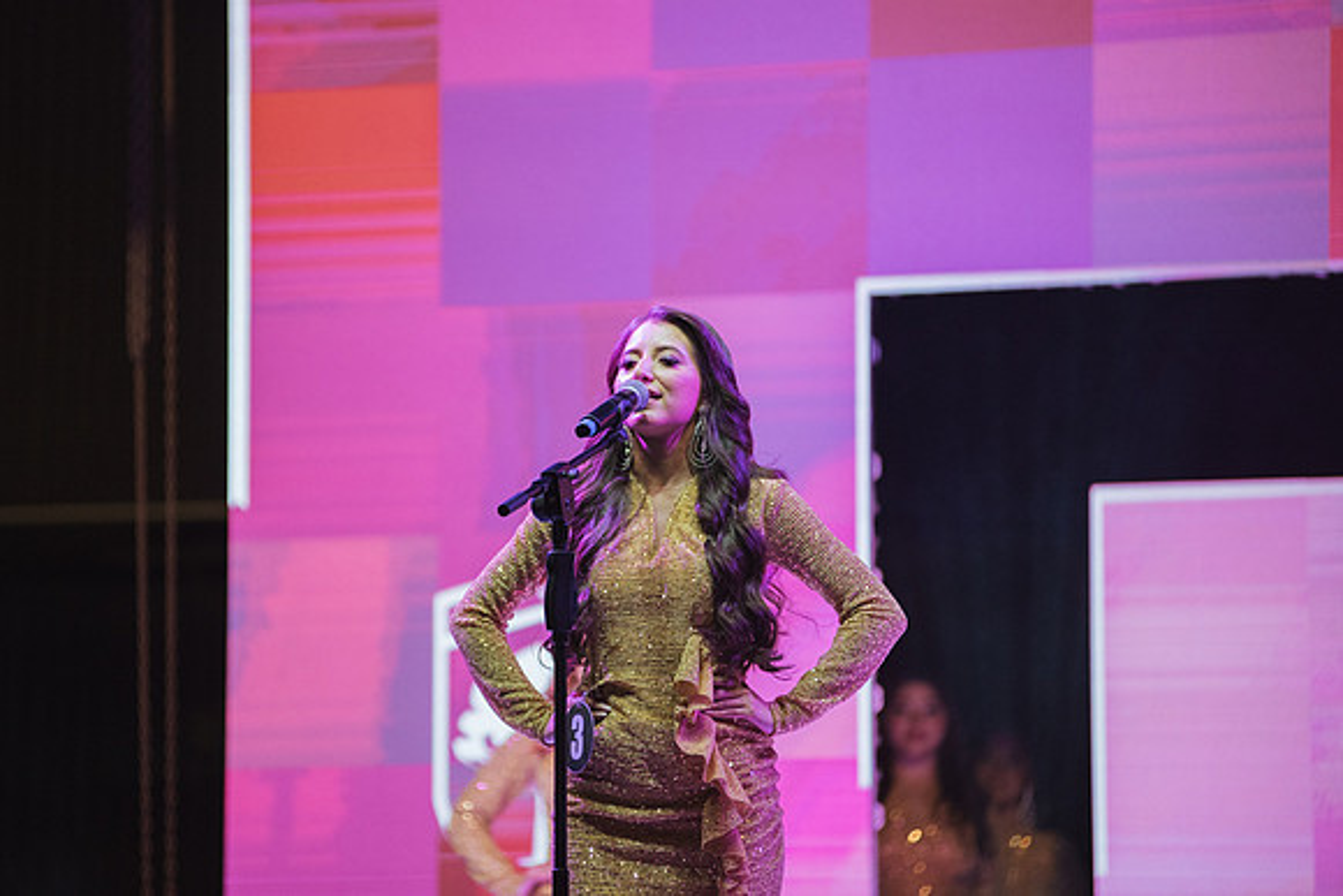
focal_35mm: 205
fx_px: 7656
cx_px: 598
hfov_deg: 10.0
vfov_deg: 6.7
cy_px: 399
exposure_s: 1/400
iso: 1250
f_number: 2.8
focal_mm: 185
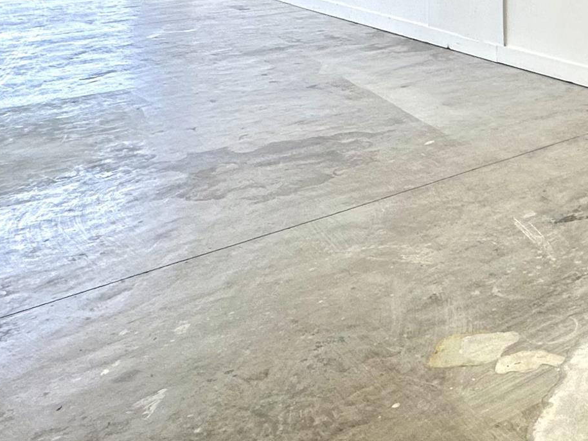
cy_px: -111
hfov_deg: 29.1
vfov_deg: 26.8
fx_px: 798
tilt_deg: -1.9
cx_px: 834
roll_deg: -0.5
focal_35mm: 47
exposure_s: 1/99
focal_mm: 2.22
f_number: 2.2
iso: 50
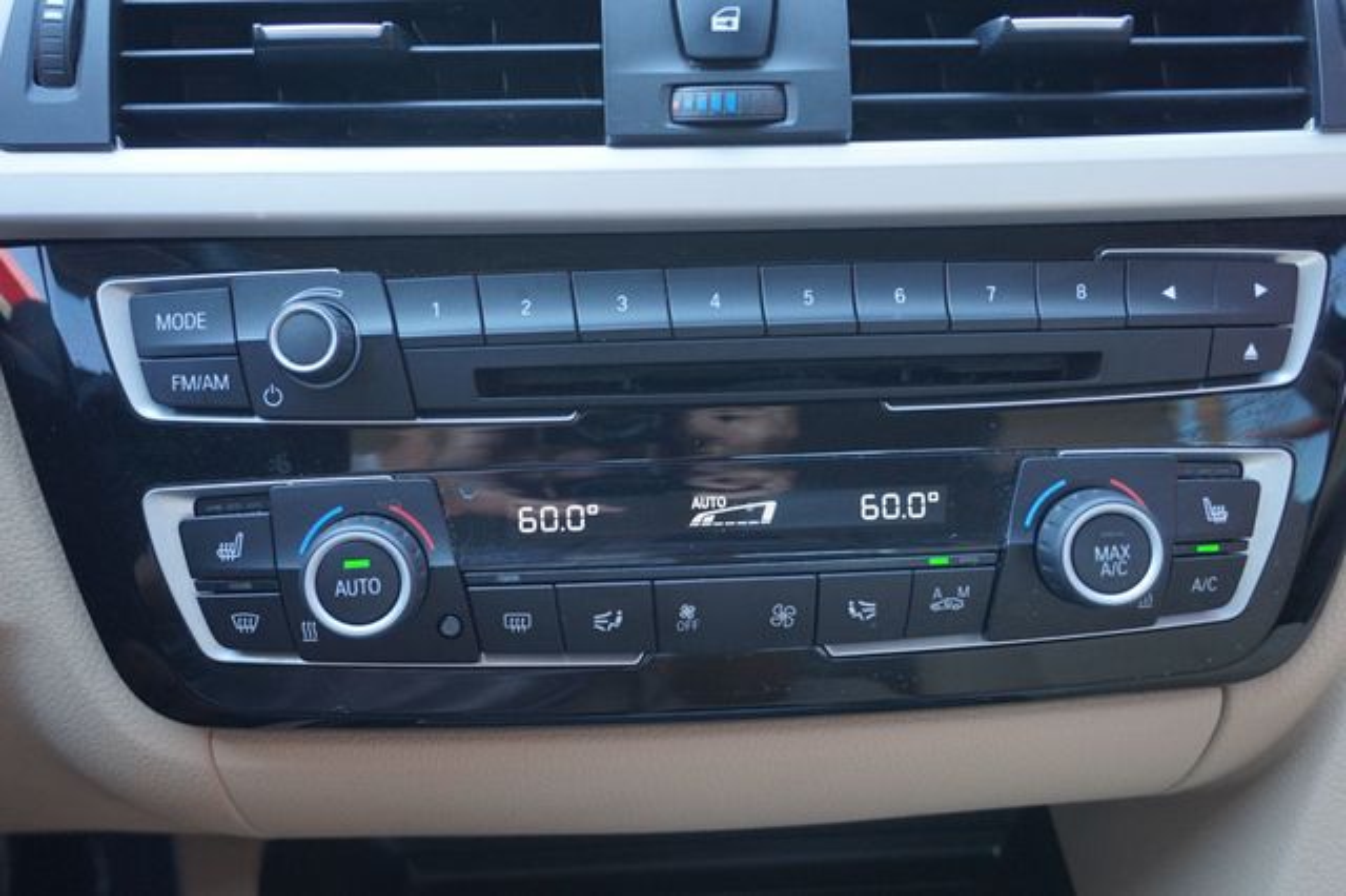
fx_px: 1289
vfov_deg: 38.3
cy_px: 448
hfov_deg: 55.1
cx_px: 673
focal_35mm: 34
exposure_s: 1/60
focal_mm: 23
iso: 500
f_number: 4
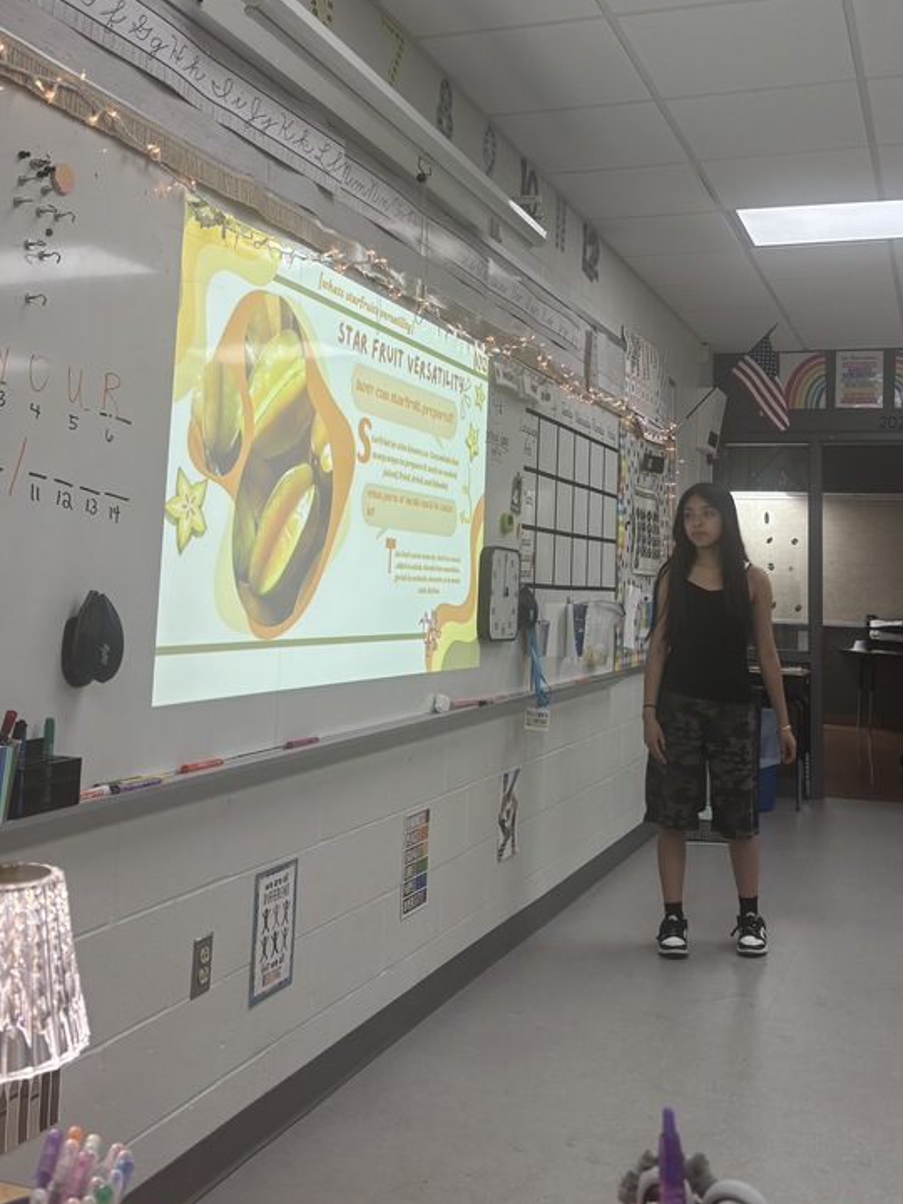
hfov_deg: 38.6
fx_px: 1287
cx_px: 508
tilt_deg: +6.9
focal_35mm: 37
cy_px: 443
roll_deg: -1.9
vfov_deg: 49.6
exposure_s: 1/120
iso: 50
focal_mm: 5.96
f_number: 1.6
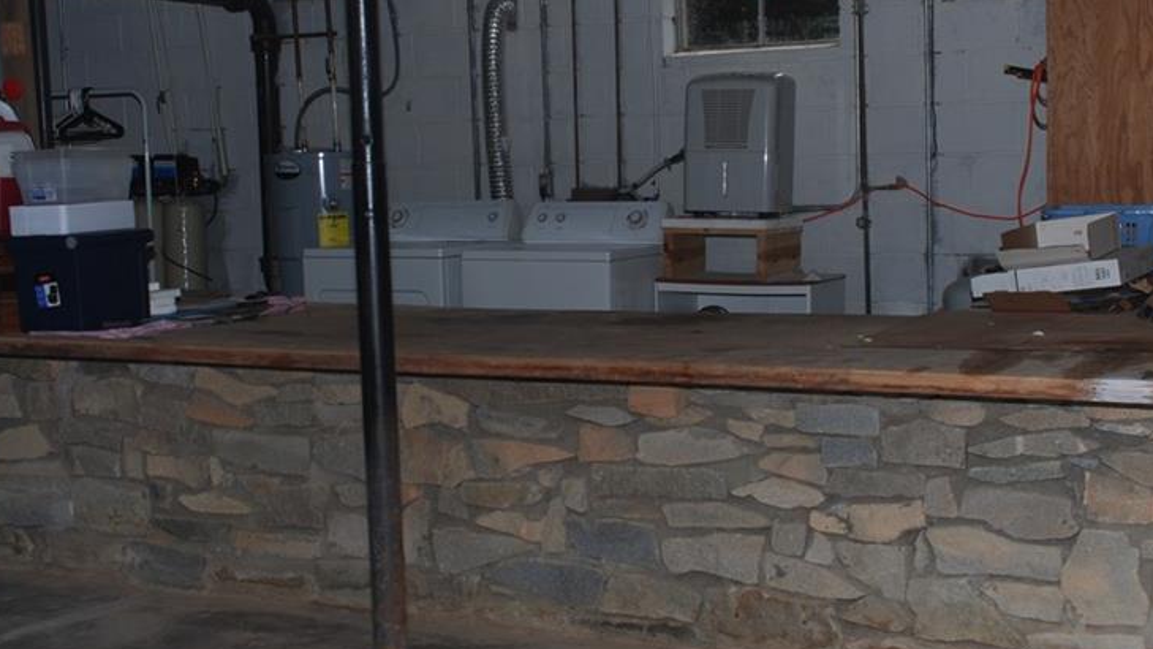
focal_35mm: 53
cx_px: 615
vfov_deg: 22.6
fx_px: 1620
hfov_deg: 39.2
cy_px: 326
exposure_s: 1/60
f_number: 5
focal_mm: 24
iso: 200
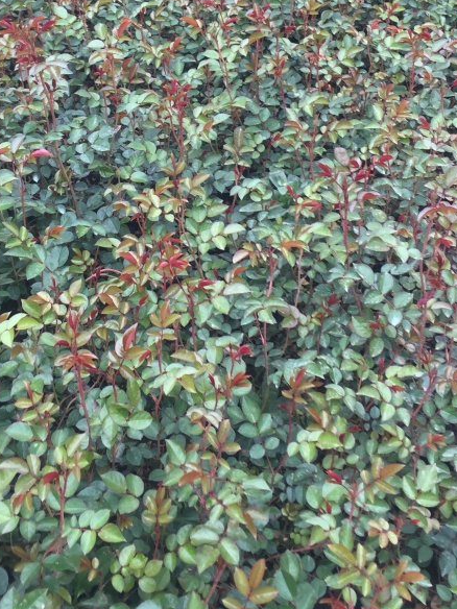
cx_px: 187
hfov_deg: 27.5
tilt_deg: -36.2
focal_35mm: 53
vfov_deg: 35.0
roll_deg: +0.0
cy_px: 123
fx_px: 933
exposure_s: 1/100
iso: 32
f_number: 2.2
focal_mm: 4.15
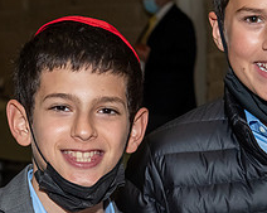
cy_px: 176
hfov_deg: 10.7
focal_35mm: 180
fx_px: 1420
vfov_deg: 8.5
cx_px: 133
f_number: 5.6
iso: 500
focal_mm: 40
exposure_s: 1/250
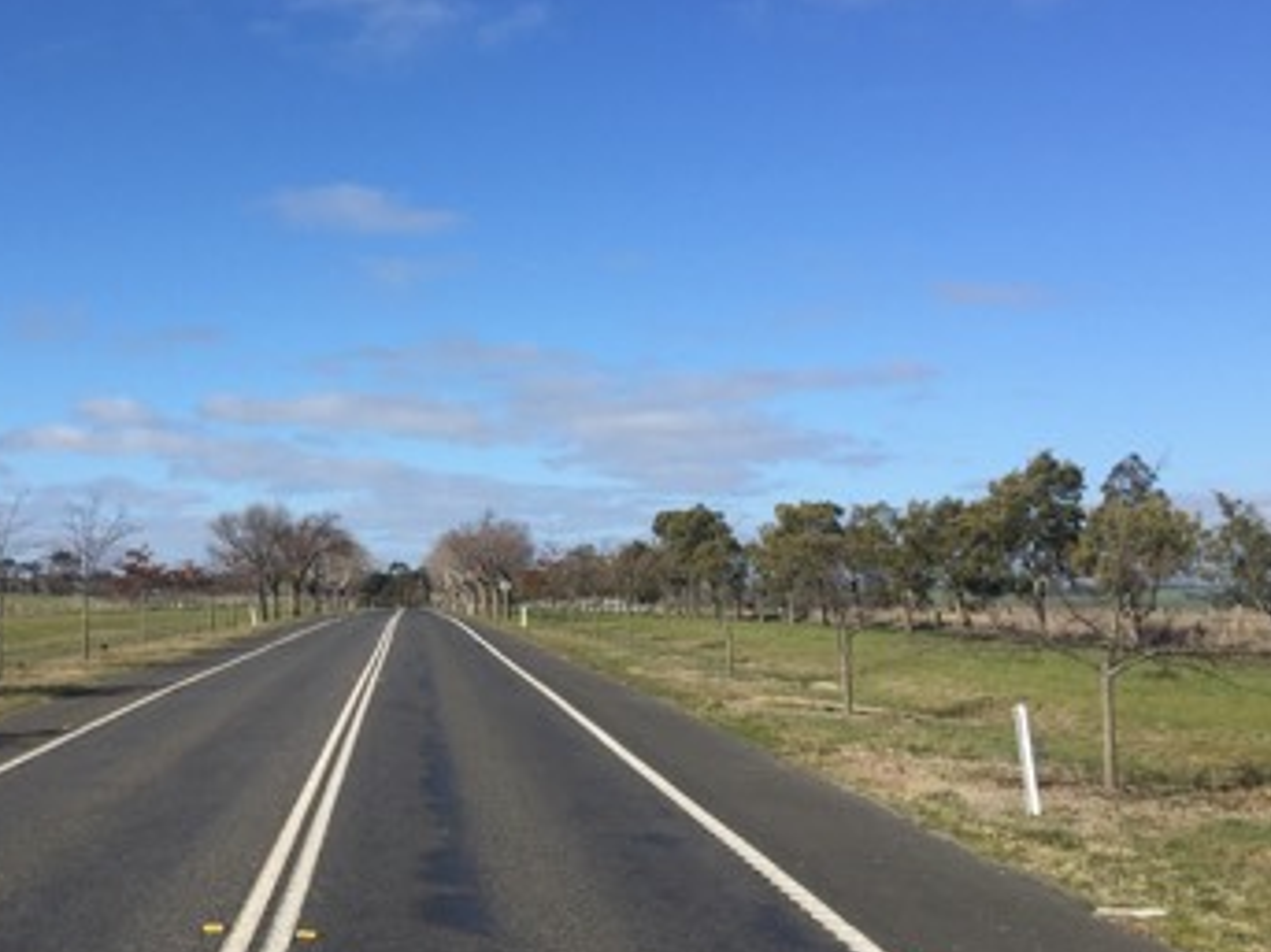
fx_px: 1615
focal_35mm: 44
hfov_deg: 41.7
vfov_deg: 32.8
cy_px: 411
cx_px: 315
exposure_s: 1/1883
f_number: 2.2
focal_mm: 4.15
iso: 32
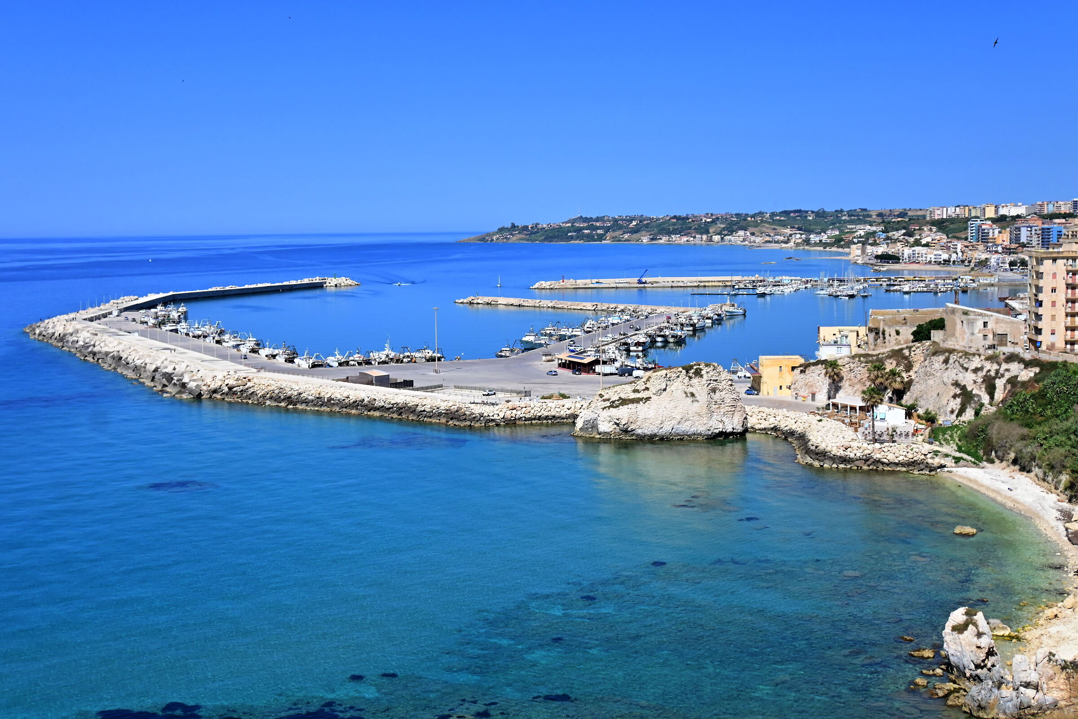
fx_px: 1347
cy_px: 360
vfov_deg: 29.9
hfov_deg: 43.6
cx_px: 539
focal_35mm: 45
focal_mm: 30
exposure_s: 1/4000
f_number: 4.8
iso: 400
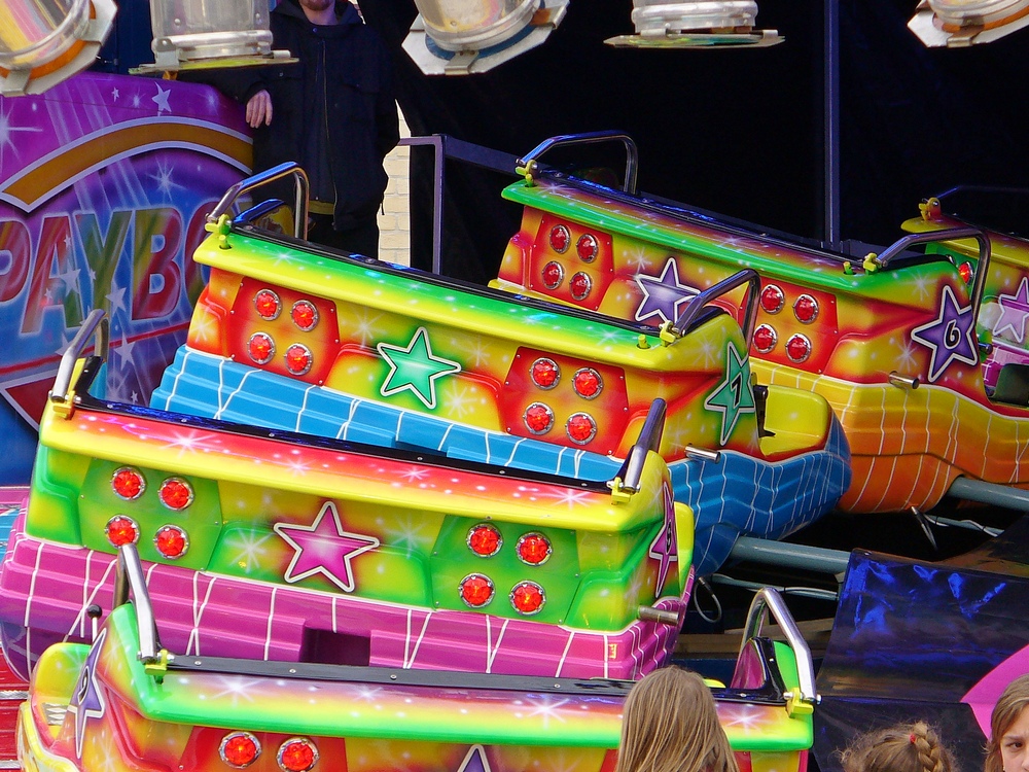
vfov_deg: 7.6
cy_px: 386
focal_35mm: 196
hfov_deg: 10.1
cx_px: 514
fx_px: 5826
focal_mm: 25.9
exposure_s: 1/100
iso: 80
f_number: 4
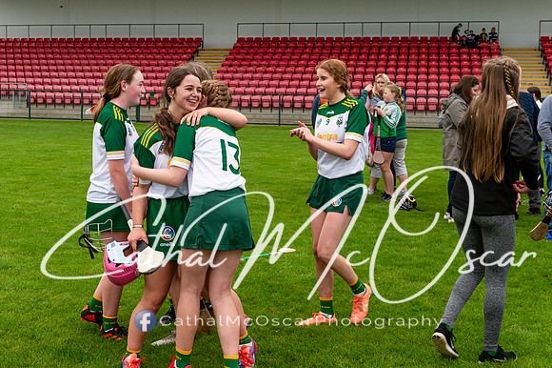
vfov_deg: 25.6
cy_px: 151
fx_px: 807
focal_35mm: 53
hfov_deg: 37.6
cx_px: 223
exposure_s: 1/200
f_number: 4.5
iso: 250
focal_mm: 44
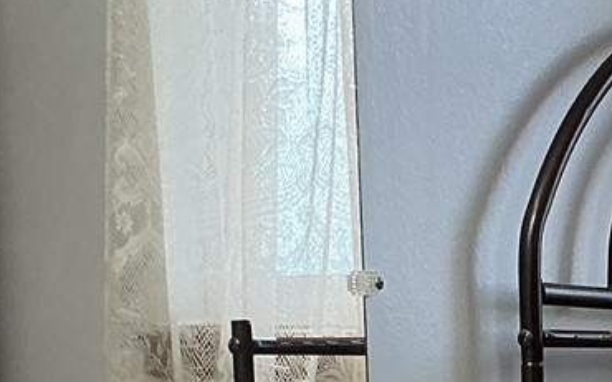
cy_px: 824
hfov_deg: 15.4
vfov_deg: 9.1
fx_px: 2218
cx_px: 652
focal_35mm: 133
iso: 64
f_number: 1.8
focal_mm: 3
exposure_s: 1/60
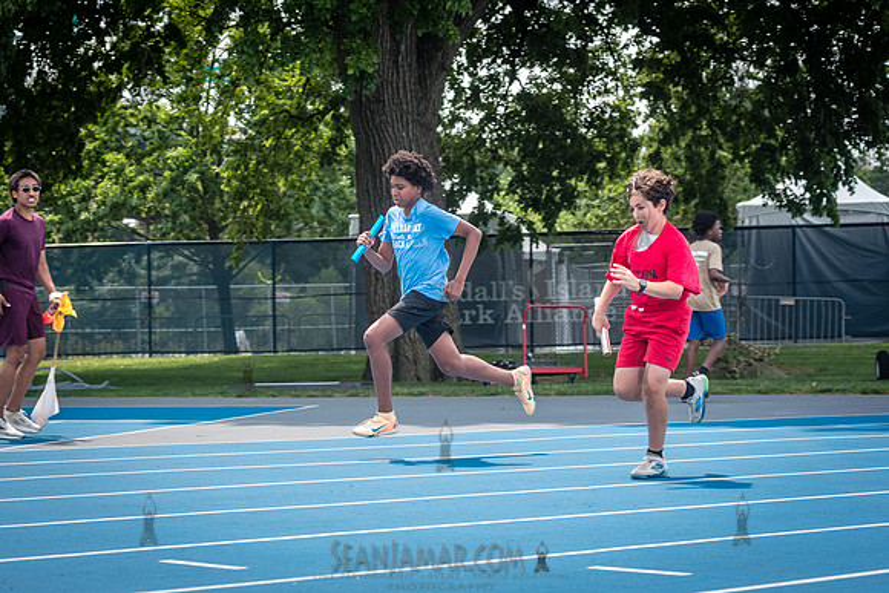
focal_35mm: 110
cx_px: 394
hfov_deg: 18.6
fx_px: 2715
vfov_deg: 12.5
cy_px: 340
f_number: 5
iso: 160
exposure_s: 1/640
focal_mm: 92
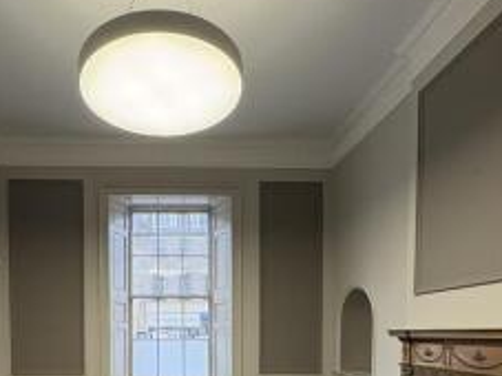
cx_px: 177
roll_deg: -0.1
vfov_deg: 46.0
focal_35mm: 27
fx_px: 391
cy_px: 344
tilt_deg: -1.9
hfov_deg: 64.0
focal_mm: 2.22
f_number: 2.2
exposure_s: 1/102
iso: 80
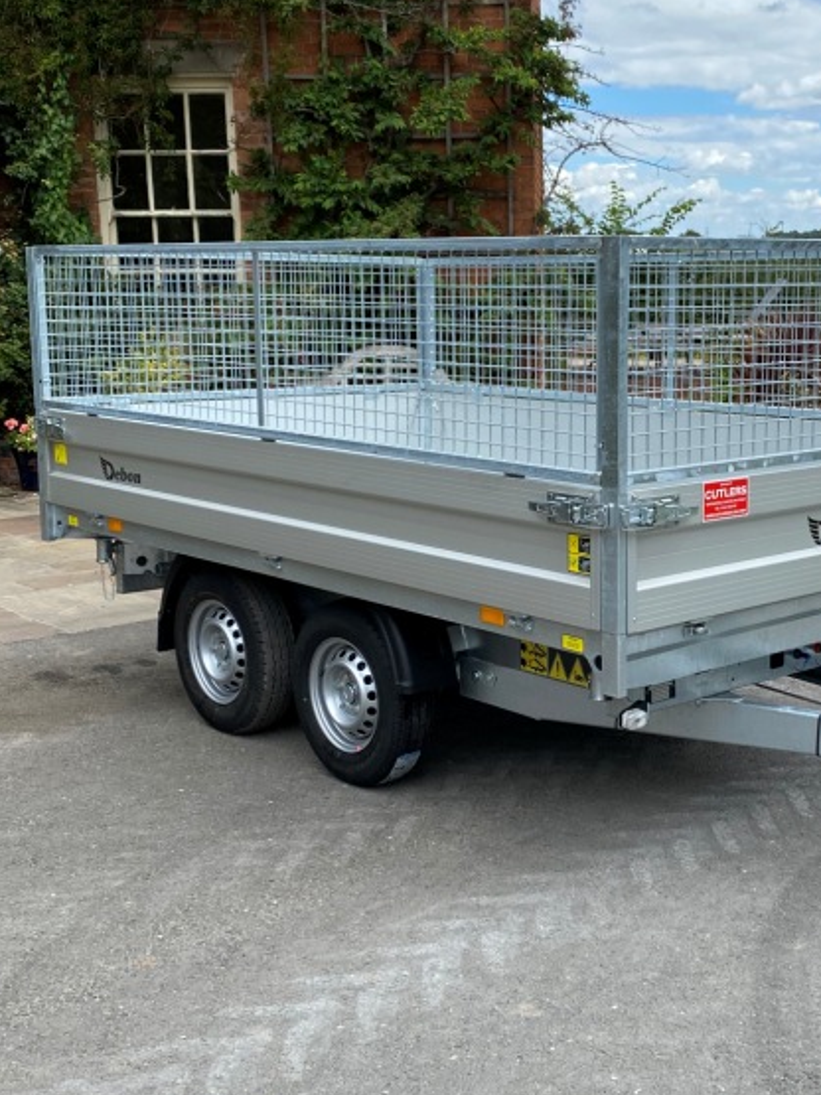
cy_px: 552
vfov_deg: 39.7
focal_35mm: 48
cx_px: 598
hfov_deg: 29.8
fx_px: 1518
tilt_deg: -9.9
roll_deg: +0.0
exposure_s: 1/1466
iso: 32
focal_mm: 4.25
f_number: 1.8
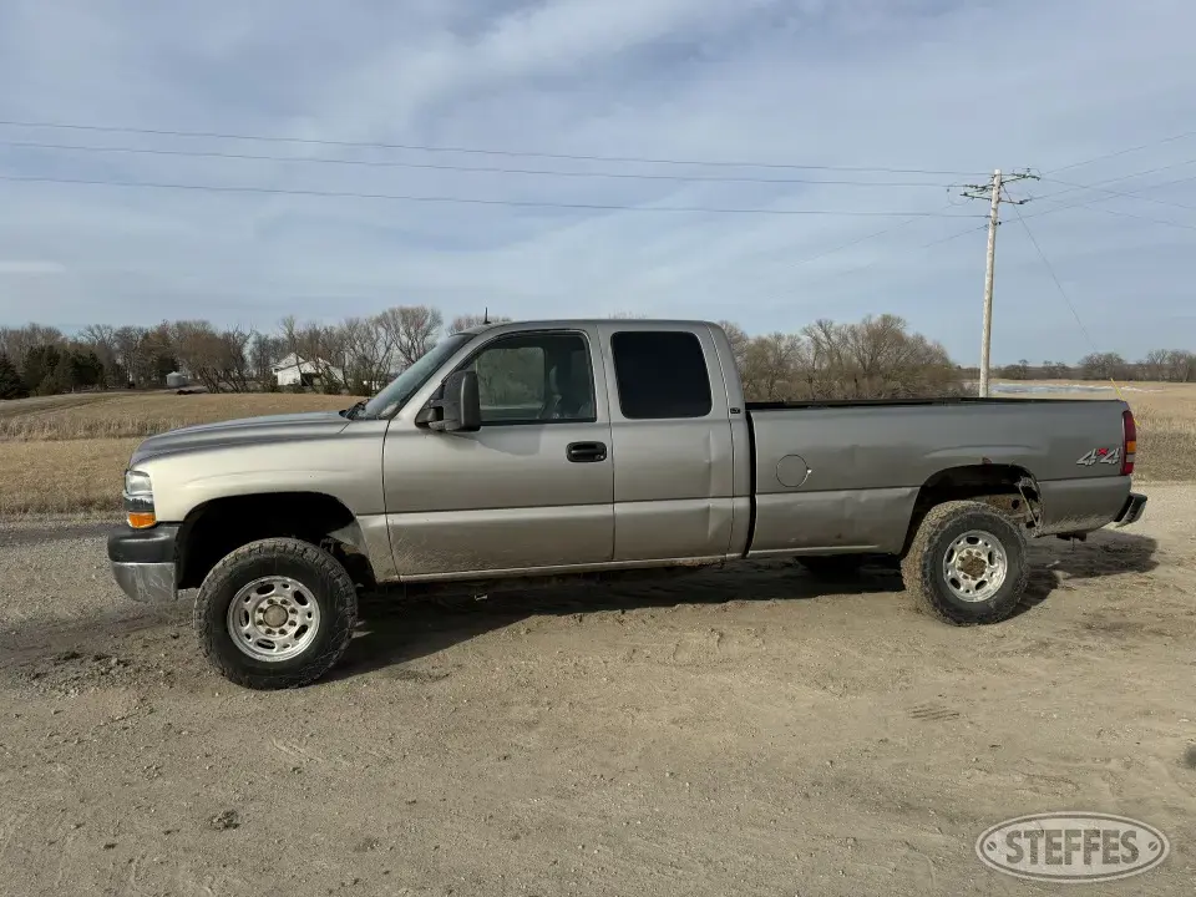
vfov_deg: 56.8
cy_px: 448
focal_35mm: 24
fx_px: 829
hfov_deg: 71.6
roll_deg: +2.5
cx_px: 598
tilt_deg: -4.3
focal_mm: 6.86
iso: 80
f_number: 1.78
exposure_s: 1/4950
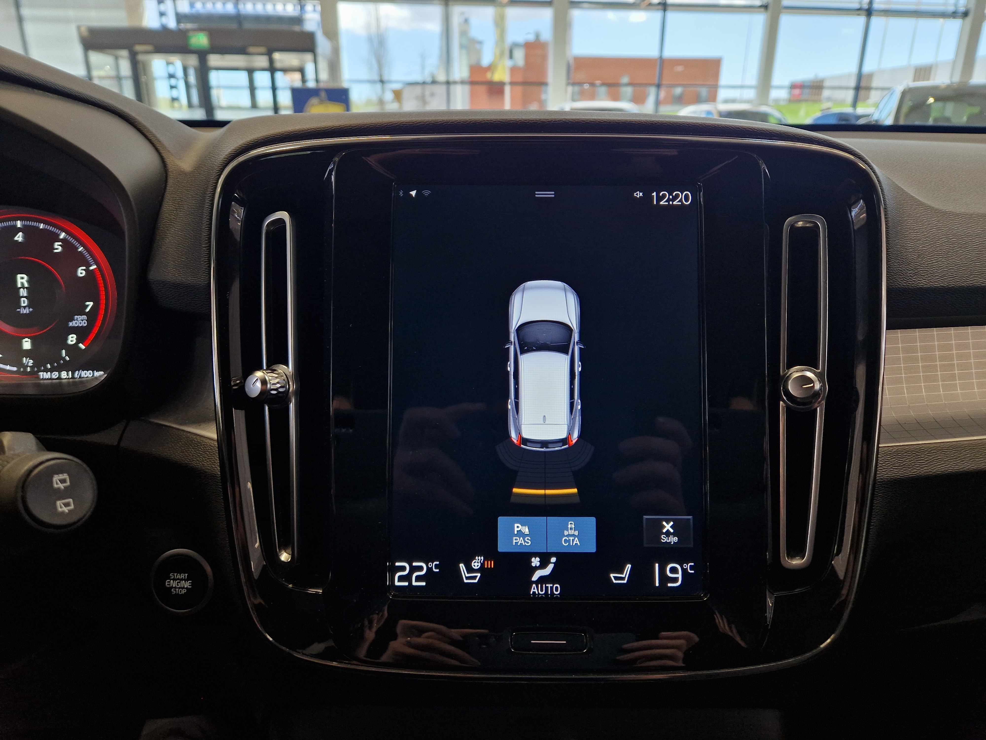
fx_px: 655
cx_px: 493
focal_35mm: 23
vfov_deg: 58.9
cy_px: 370
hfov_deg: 73.9
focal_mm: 5.4
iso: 125
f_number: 1.8
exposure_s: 1/180
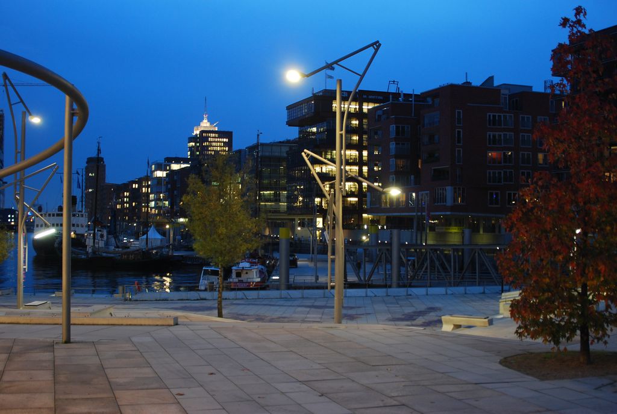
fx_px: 721
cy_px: 207
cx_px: 308
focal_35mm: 42
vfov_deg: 32.0
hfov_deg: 46.3
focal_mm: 28
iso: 400
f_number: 4
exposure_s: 1/3
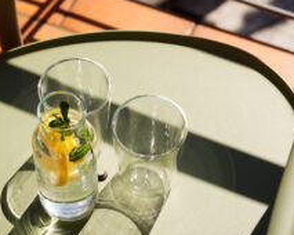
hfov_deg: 18.3
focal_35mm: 105
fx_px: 913
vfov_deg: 14.6
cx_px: 116
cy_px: 75
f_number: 2.8
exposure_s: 1/5000
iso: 100
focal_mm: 31
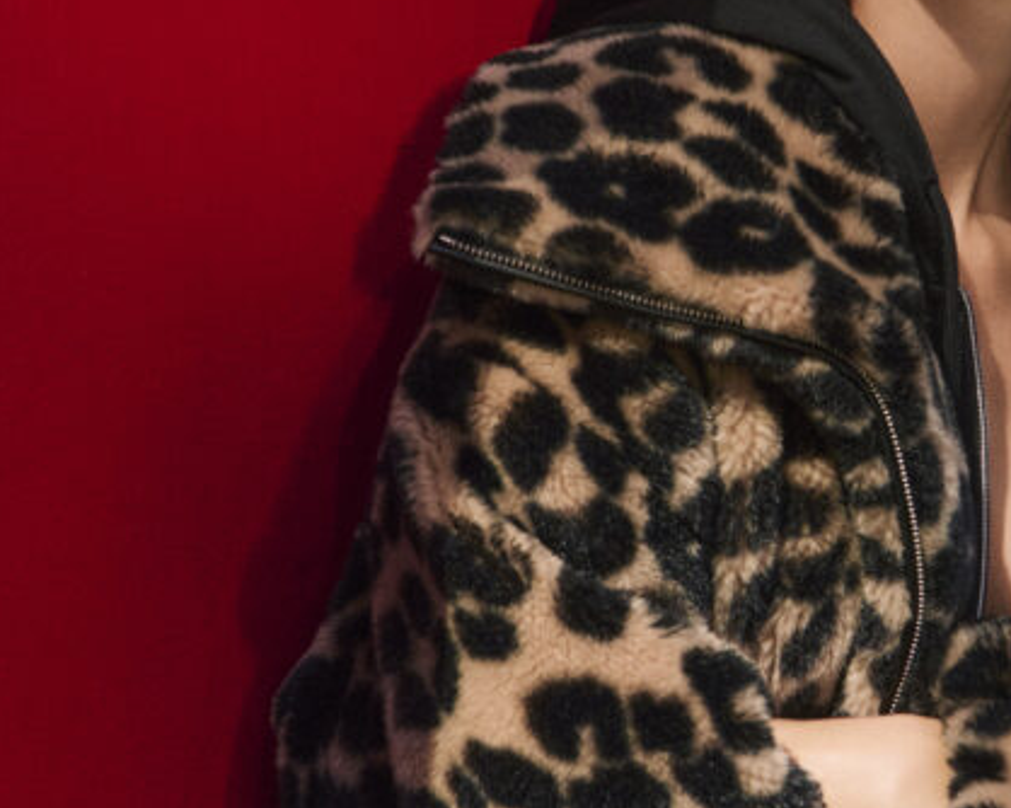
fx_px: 3439
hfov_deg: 16.5
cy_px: 323
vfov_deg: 13.4
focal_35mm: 115
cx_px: 880
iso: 640
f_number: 10
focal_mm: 50
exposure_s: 1/320
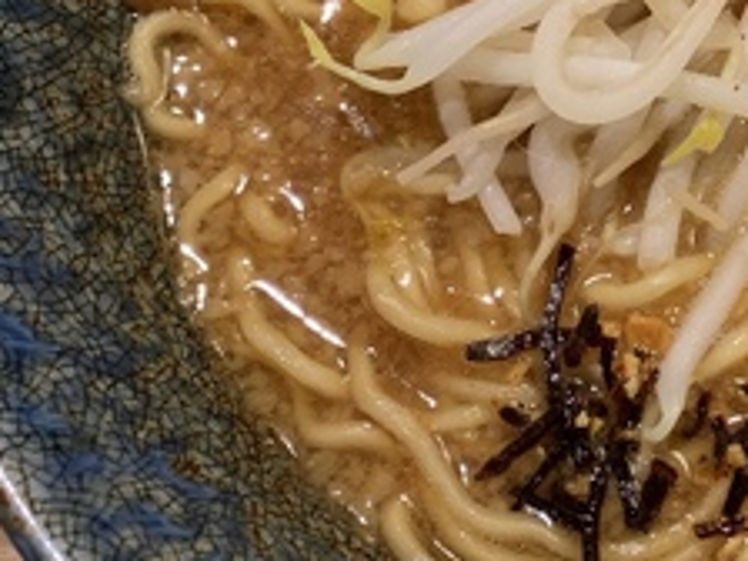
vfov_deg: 22.1
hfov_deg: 28.1
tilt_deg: -70.2
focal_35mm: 65
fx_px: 1405
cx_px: 741
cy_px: 63
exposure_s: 1/50
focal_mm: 4.25
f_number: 1.8
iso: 250
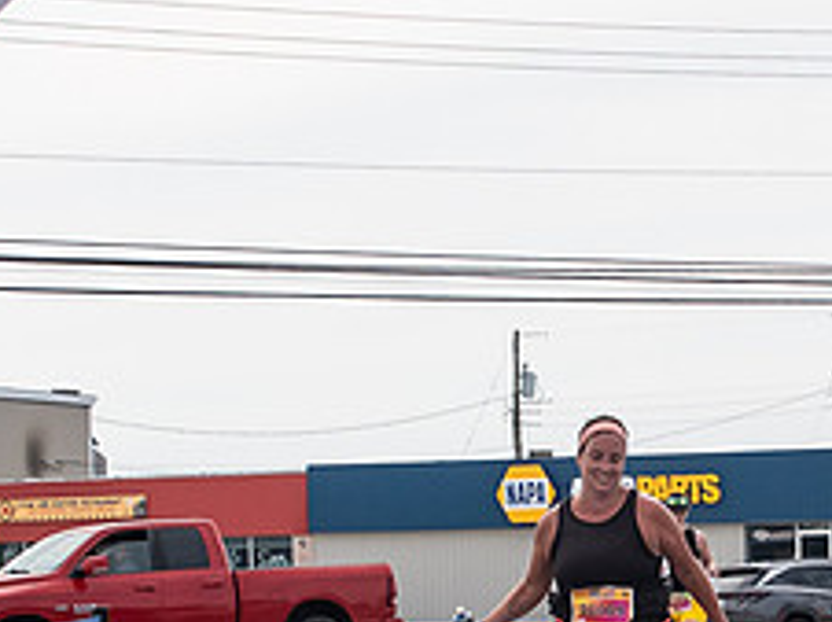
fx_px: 3649
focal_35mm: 152
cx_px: 588
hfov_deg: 13.0
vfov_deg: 9.7
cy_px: 489
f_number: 4
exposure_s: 1/4000
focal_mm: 31
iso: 800
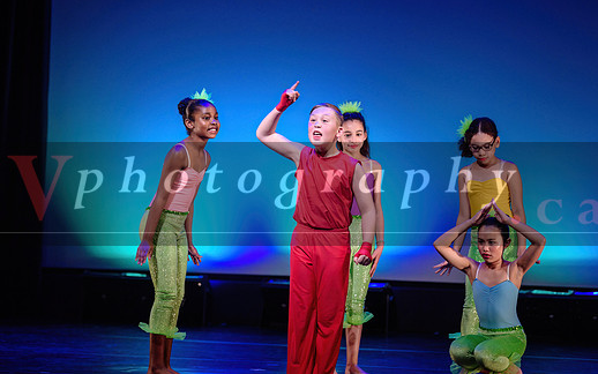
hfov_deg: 13.6
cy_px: 187
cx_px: 279
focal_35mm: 154
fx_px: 2510
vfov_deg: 8.5
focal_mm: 135
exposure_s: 1/250
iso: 1600
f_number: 2.8
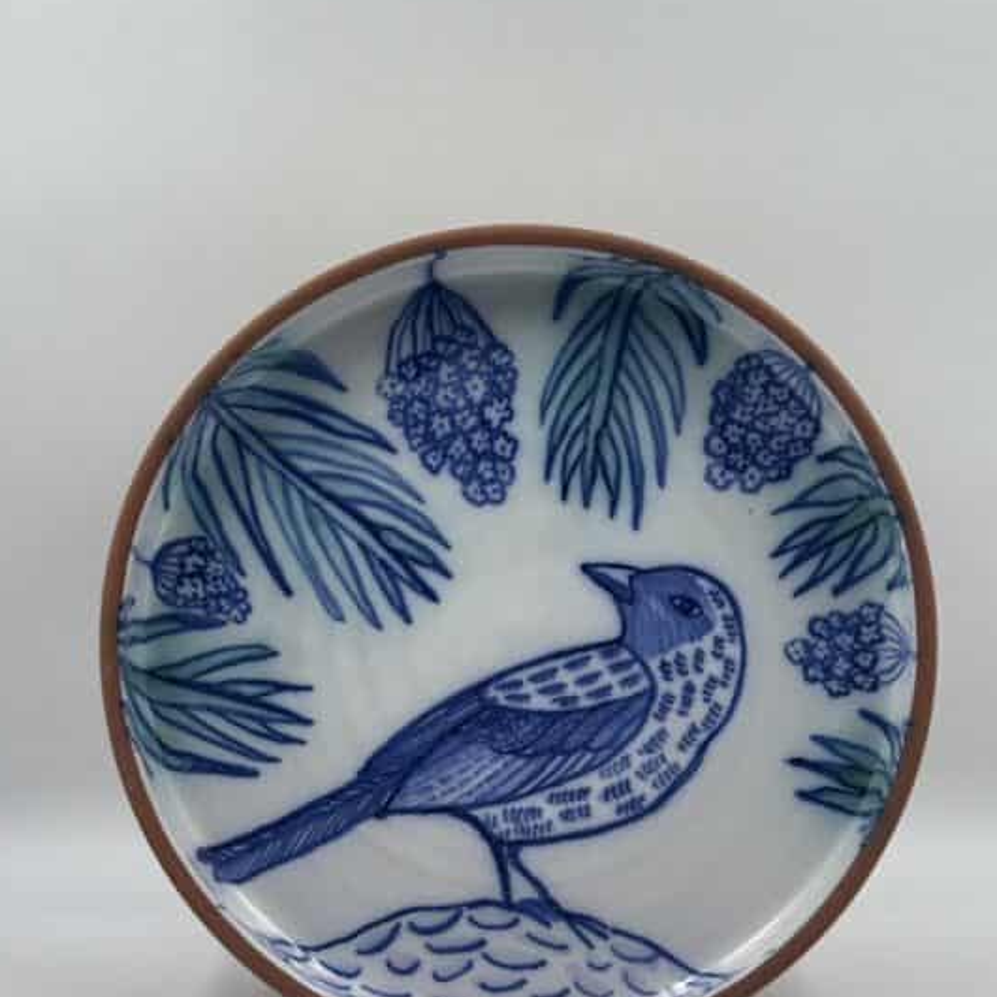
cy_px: 606
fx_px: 2085
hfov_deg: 26.9
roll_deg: -0.6
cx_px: 515
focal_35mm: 64
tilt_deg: -13.7
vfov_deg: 26.8
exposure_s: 1/446
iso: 64
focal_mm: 6.86
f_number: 1.78
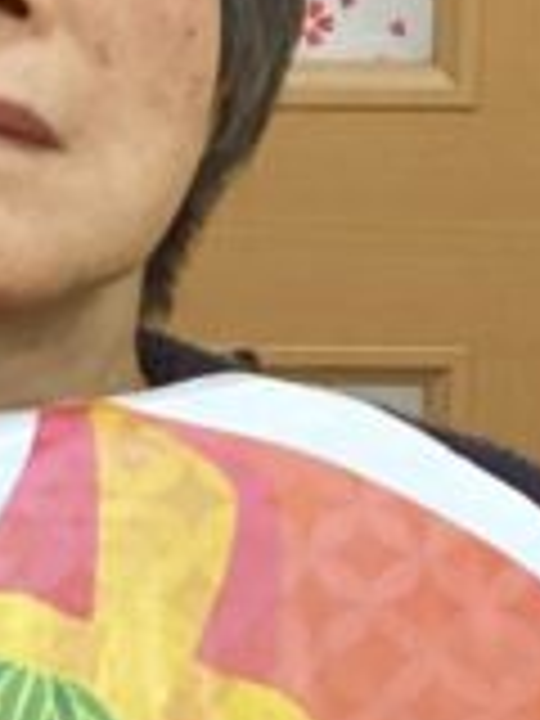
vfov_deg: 9.9
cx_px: -14
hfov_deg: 7.5
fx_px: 4118
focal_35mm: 198
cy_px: 648
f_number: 2.4
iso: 400
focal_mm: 3.3
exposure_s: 1/33
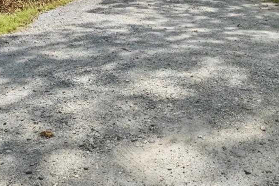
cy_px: -62
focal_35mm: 57
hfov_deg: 34.8
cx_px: 97
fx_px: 442
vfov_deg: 21.3
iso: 800
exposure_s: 1/160
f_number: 14
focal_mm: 10
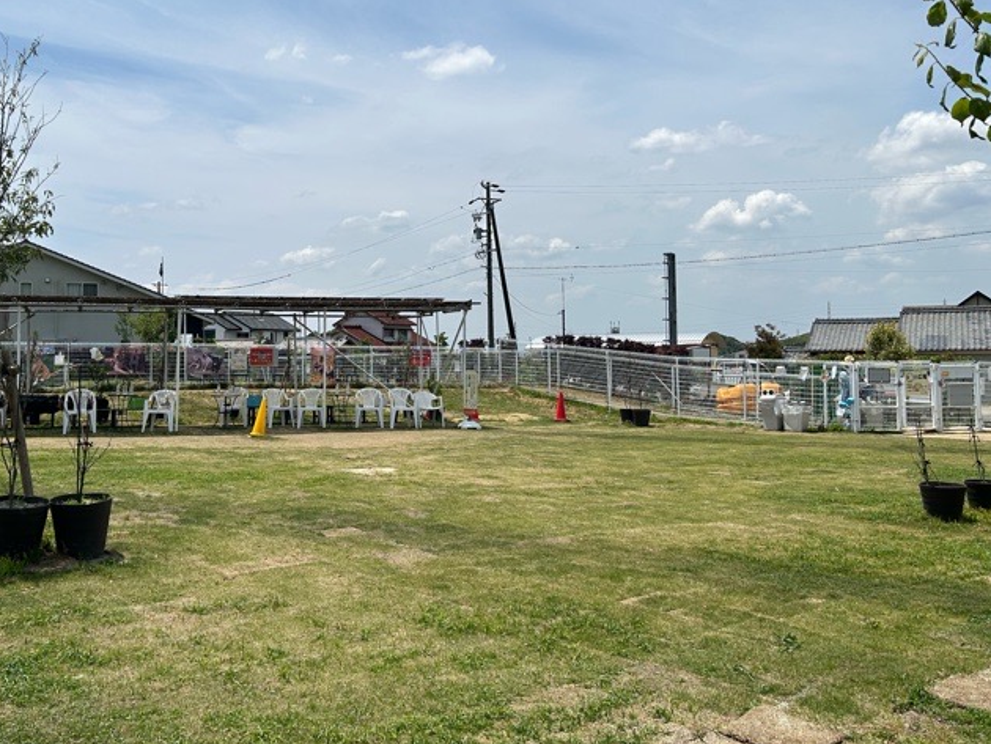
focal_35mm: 33
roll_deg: -0.7
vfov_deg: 42.9
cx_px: 374
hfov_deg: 54.7
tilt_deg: +1.7
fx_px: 945
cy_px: 319
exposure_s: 1/9434
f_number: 1.5
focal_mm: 5.7
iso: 50
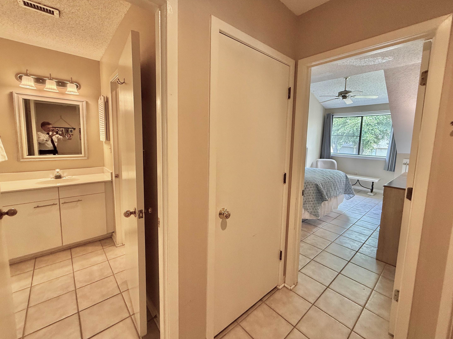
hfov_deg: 98.1
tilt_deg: -6.0
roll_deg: -1.5
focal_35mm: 15
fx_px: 196
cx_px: 235
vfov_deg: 81.7
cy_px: 160
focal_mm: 2.22
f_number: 2.2
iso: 200
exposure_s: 1/120
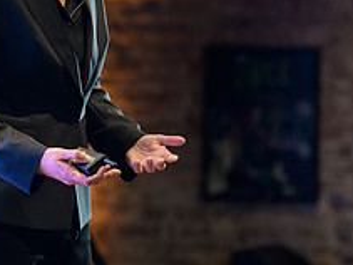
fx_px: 3231
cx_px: 60
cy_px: -26
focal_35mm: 317
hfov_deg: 6.2
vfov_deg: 4.7
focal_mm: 120
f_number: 3.2
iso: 1600
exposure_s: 1/125
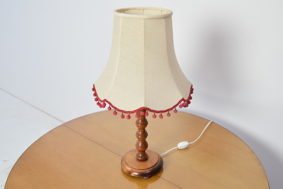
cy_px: 94
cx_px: 142
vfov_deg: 36.9
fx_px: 283
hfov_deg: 53.1
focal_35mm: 36
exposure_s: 1/80
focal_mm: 24
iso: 1600
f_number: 7.1
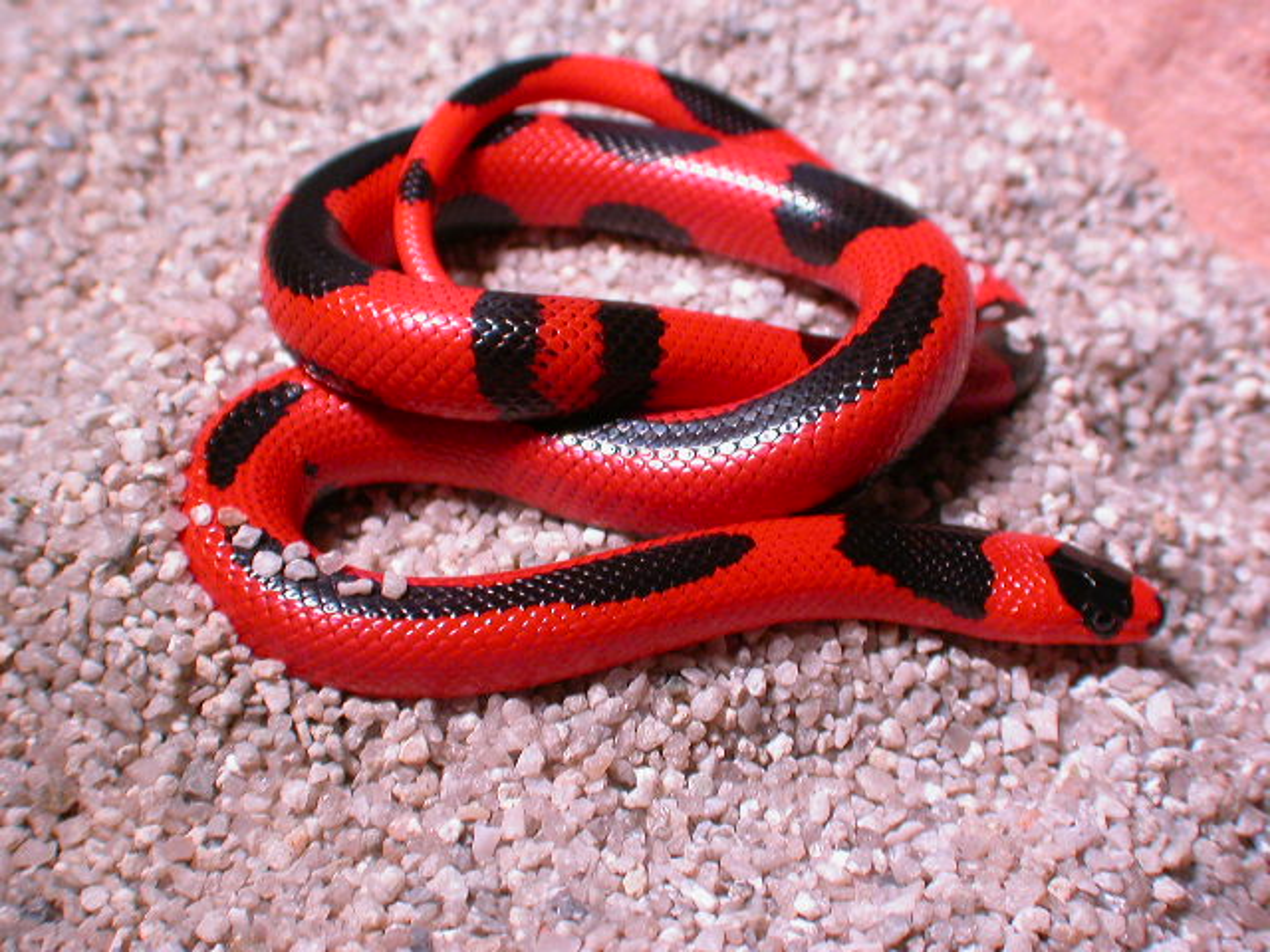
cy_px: 476
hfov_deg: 30.3
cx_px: 635
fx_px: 2348
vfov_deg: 22.9
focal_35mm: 64
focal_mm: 13.3
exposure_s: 1/24
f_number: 3.2
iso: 100
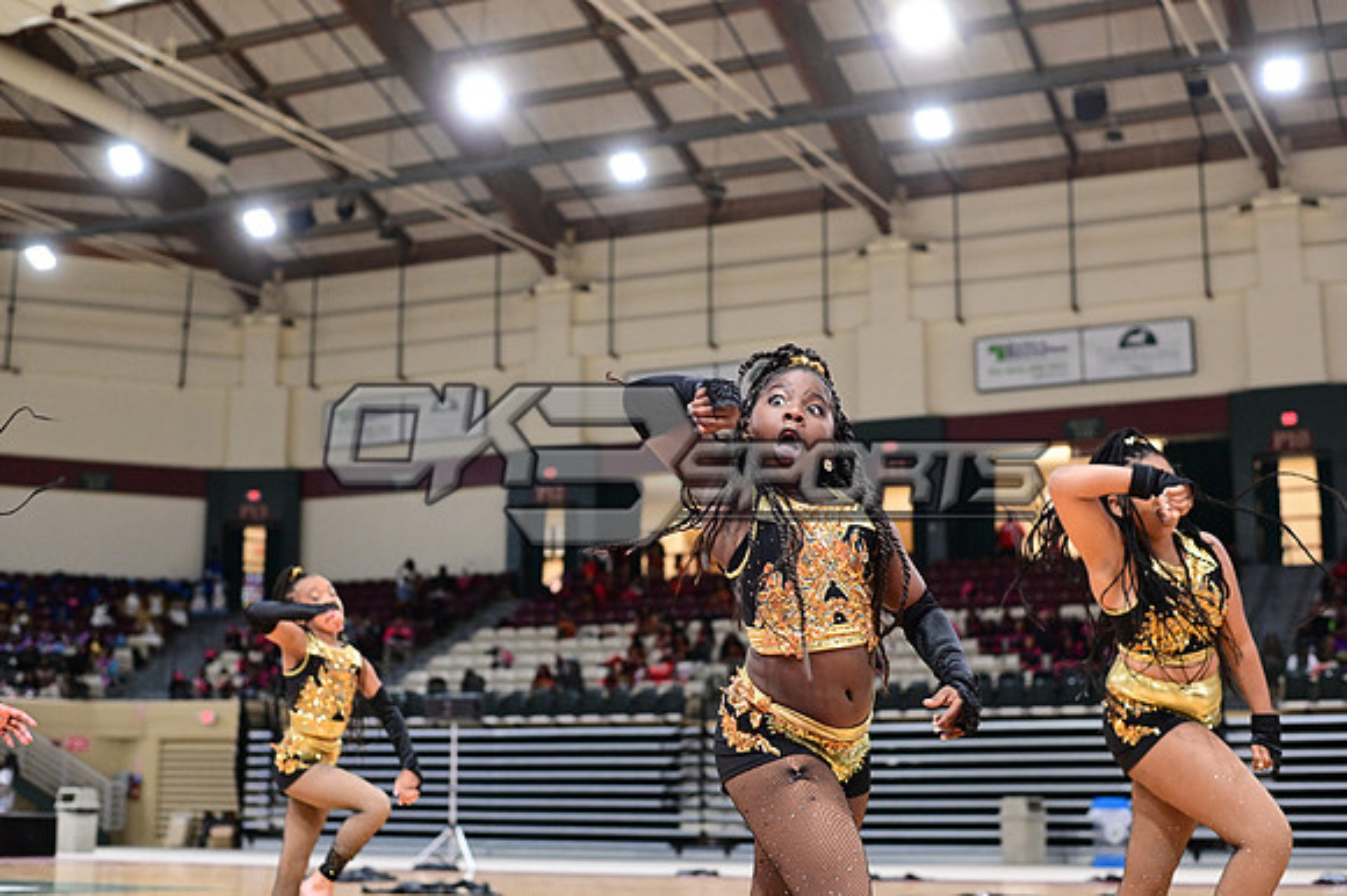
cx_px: 674
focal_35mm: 50
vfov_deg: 27.0
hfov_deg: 39.6
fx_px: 1870
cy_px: 448
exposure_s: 1/1000
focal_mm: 50
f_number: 3.2
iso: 6400
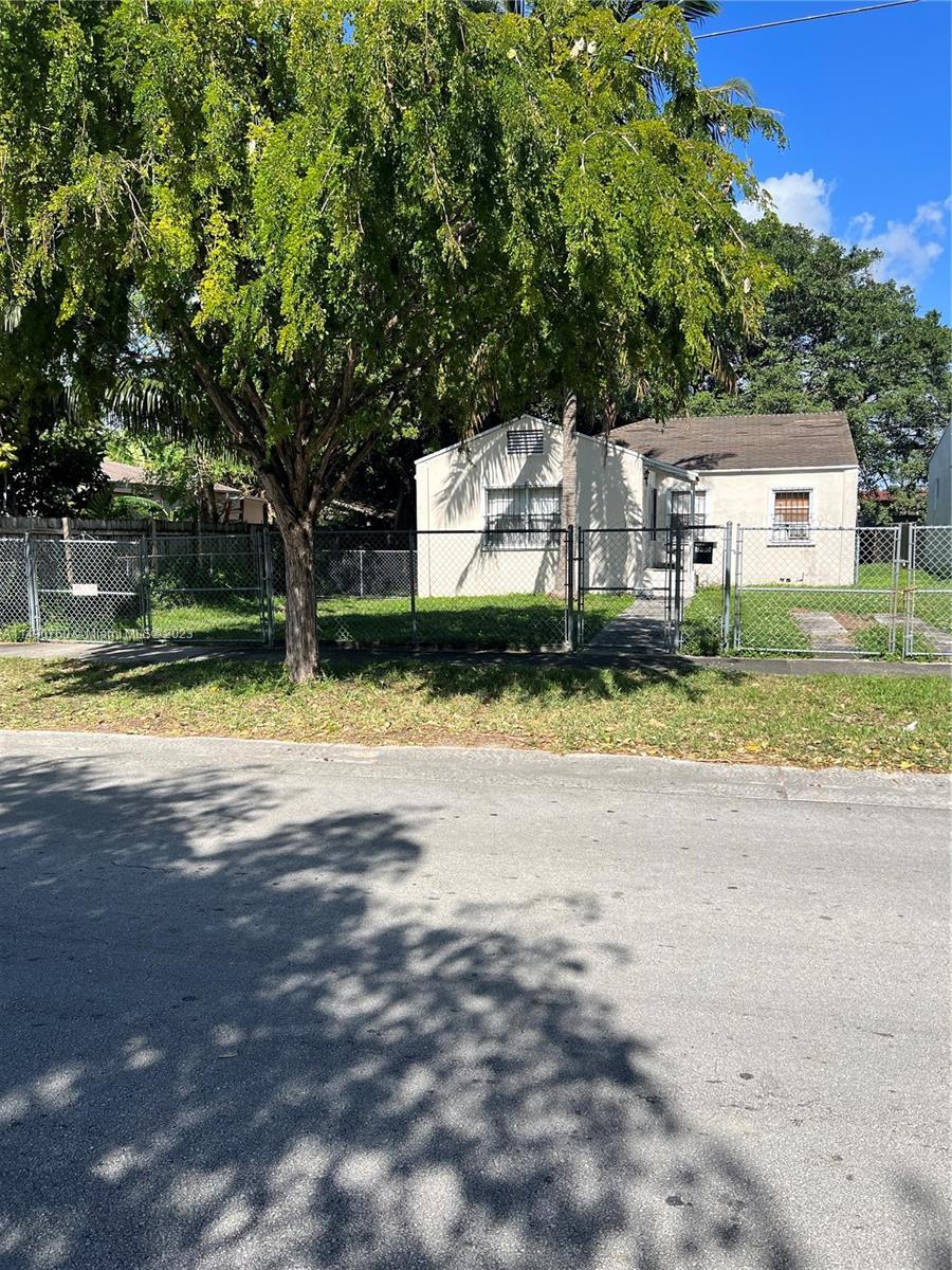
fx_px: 953
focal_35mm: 26
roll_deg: -0.9
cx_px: 476
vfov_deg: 67.3
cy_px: 635
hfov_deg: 53.1
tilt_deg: -4.0
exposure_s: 1/3356
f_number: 1.5
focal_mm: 5.7
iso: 50
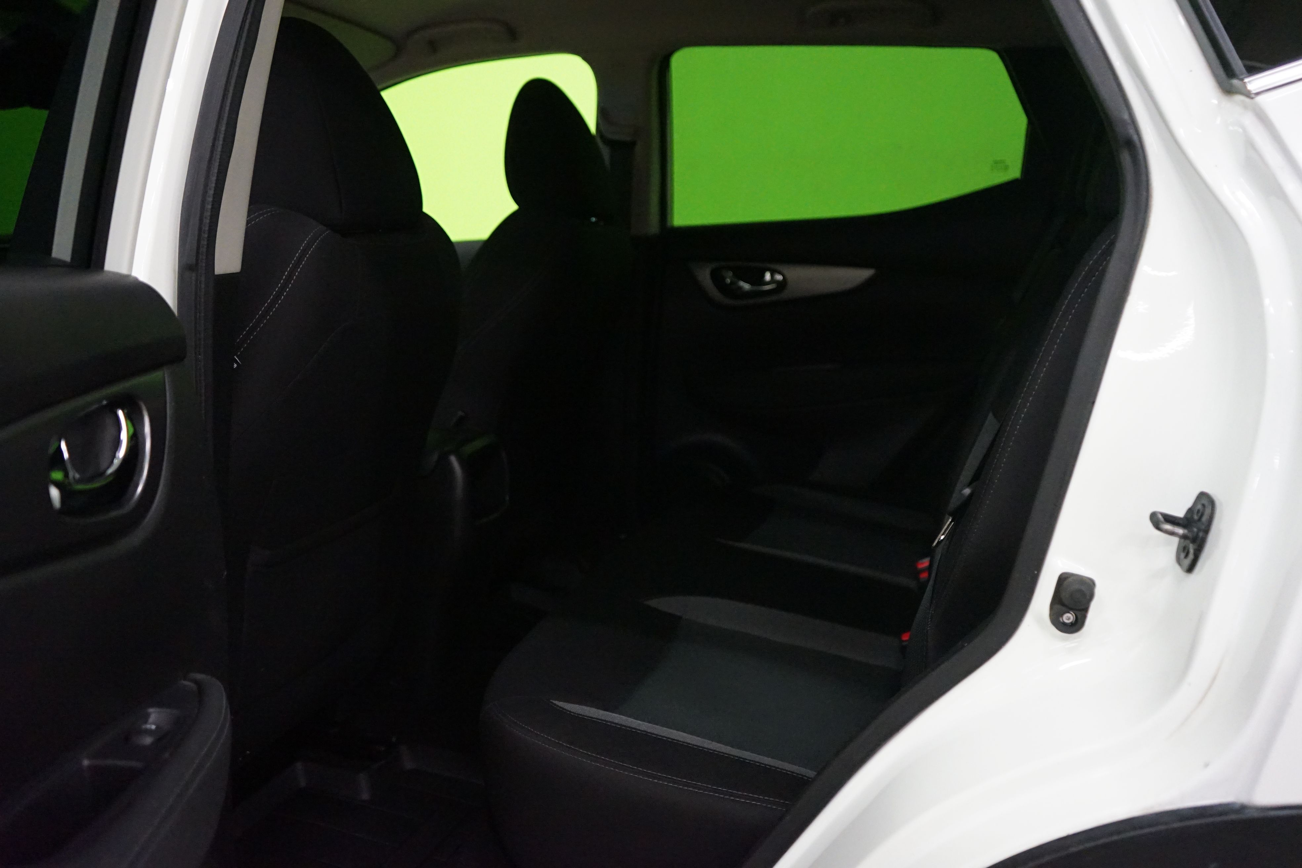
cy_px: 434
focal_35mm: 32
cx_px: 651
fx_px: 1157
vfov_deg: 41.1
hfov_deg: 58.7
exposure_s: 1/60
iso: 6400
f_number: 4
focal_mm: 32
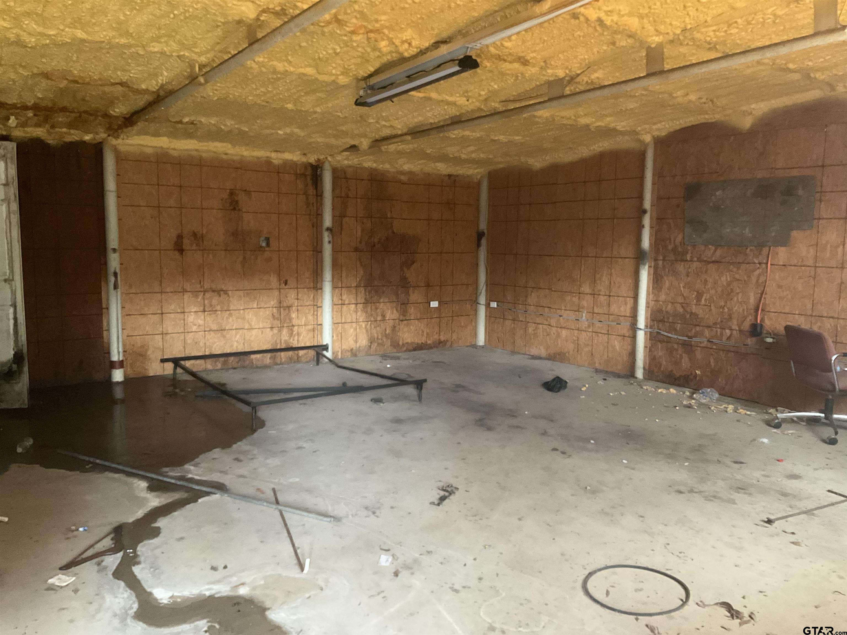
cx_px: 424
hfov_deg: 61.7
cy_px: 318
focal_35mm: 29
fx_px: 710
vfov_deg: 48.2
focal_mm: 3
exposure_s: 1/40
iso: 320
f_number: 1.8
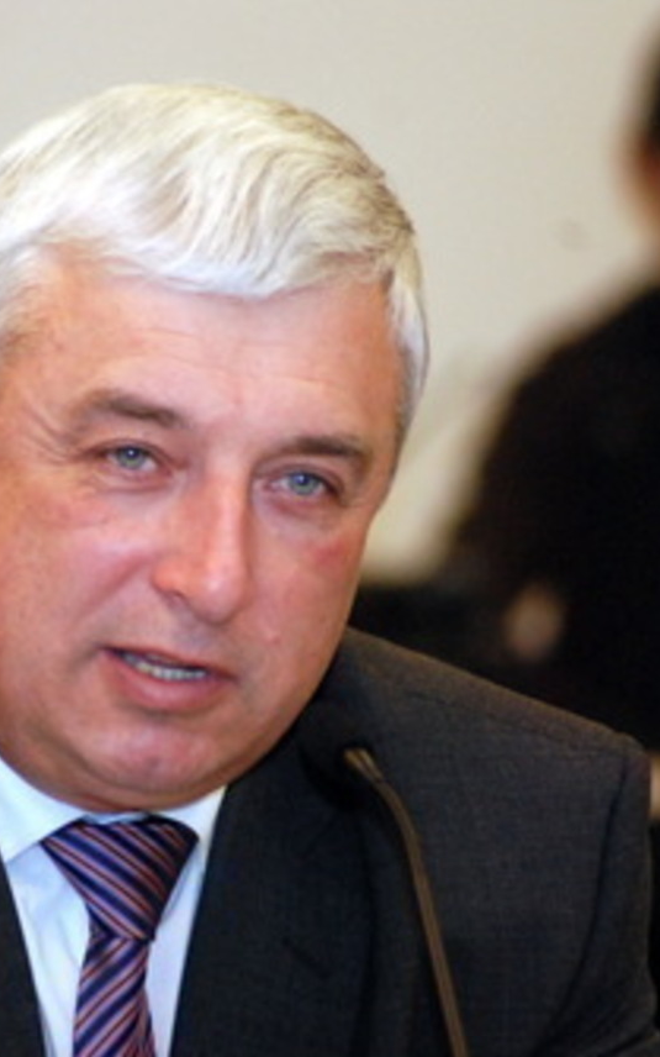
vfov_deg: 4.2
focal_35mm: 504
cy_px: 528
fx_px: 14505
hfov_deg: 2.6
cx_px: 73
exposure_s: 1/200
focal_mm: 220
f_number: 5
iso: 1600
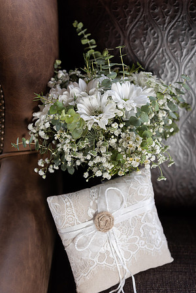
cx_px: 98
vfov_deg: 33.4
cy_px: 146
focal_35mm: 60
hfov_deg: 22.6
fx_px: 490
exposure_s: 1/160
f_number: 3.5
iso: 200
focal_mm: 60
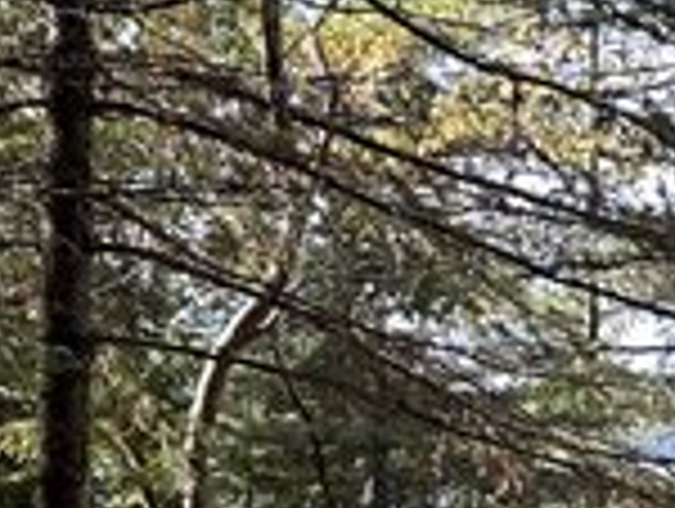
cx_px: 909
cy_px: 749
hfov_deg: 13.2
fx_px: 2812
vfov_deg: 10.0
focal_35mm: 144
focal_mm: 6.86
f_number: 1.78
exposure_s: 1/328
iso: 80
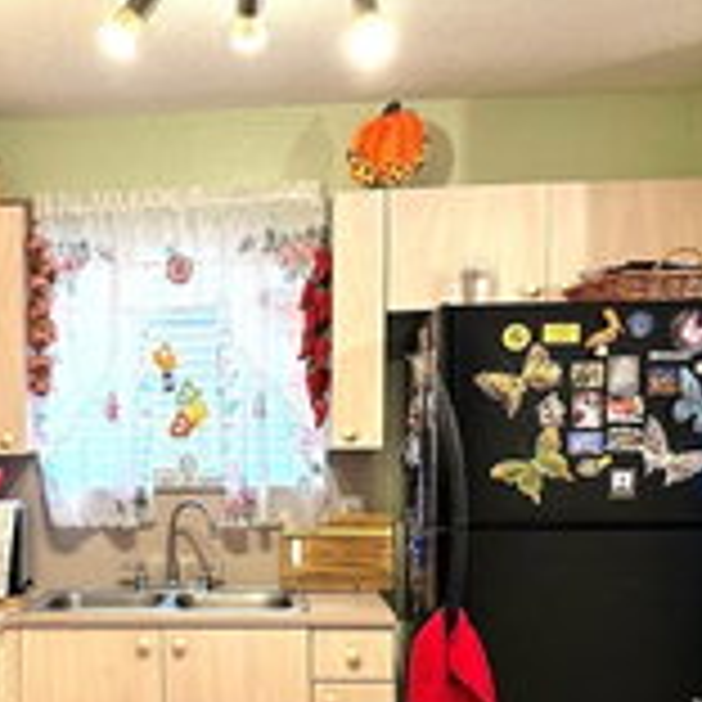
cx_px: 88
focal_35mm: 58
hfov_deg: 28.6
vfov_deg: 29.1
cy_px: 536
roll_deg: +0.4
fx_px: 1331
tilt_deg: -5.1
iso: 200
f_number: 1.78
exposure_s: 1/60
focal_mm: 6.86
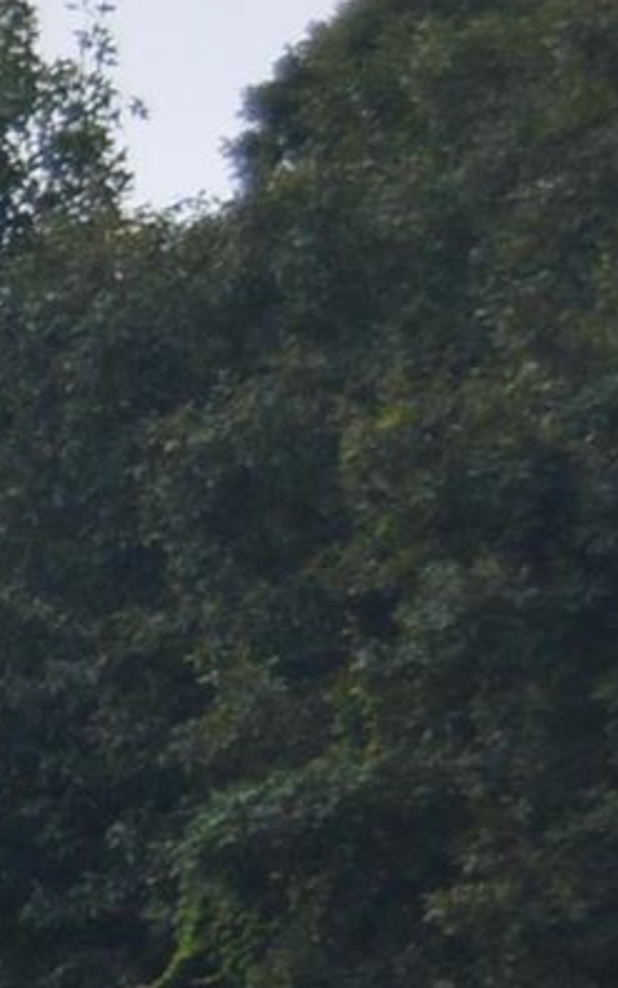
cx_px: -2900
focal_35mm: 285
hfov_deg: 3.9
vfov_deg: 7.3
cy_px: 1421
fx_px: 7677
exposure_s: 1/125
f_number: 4
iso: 280
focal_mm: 24
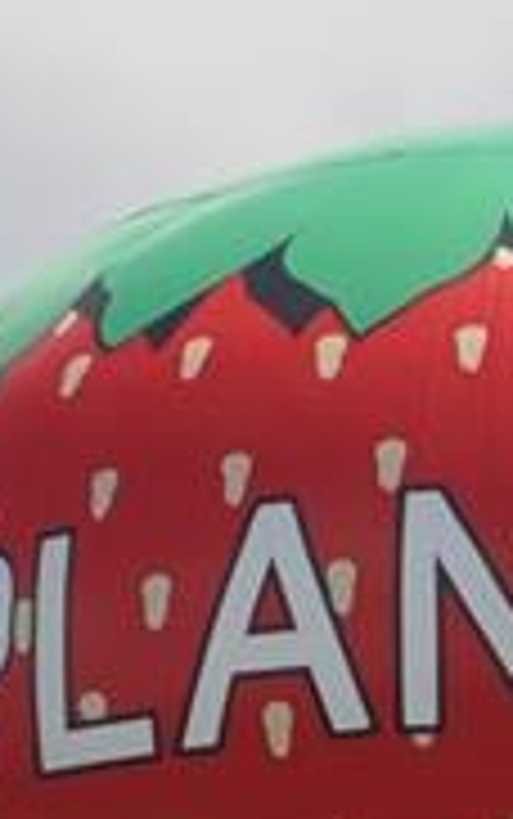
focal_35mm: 784
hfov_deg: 1.7
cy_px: 2070
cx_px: 576
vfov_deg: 2.7
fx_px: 17510
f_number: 7.1
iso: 200
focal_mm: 78
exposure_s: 1/800
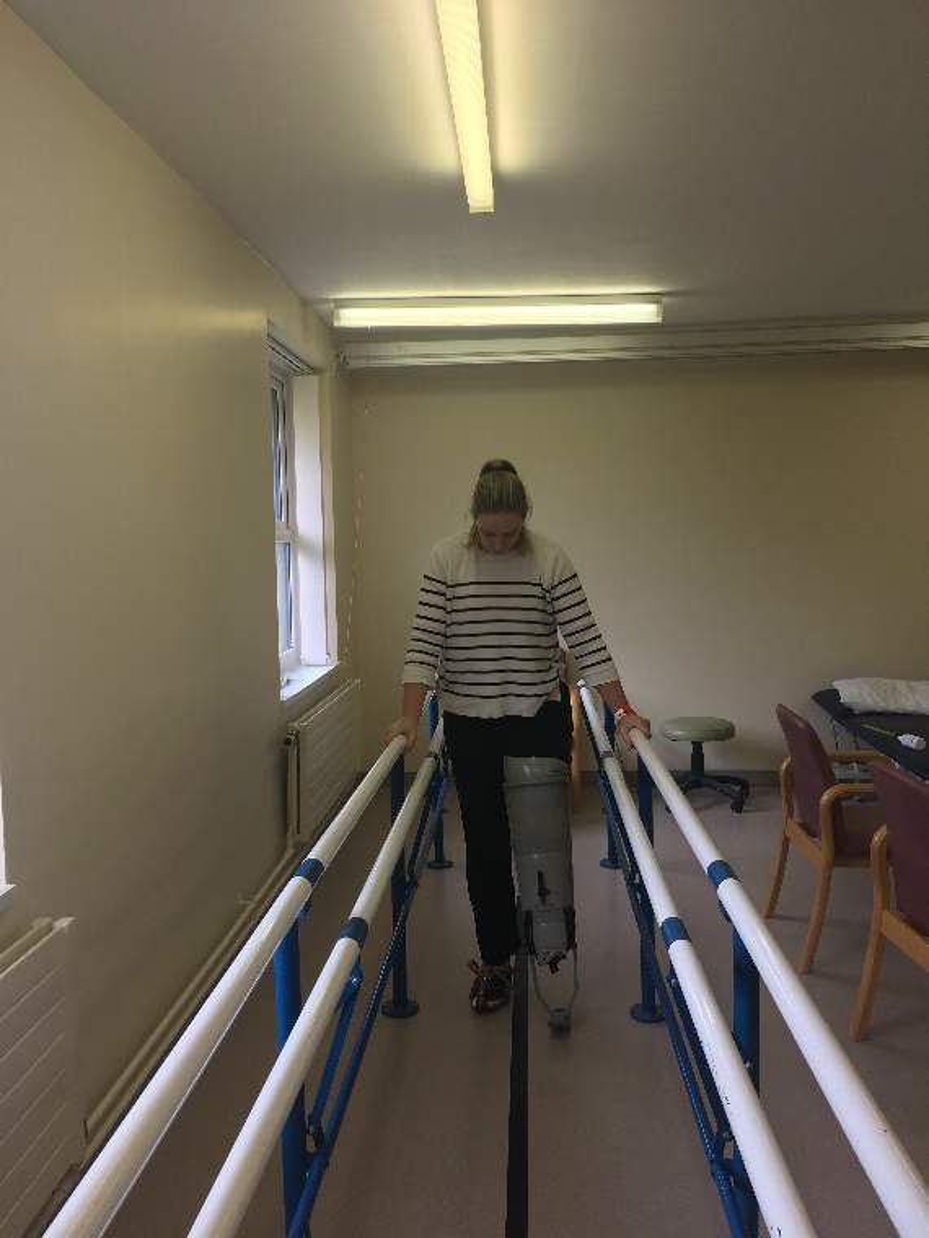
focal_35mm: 29
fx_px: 1038
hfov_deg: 48.2
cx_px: 464
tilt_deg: -3.1
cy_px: 619
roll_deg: +1.8
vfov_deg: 61.7
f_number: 2.2
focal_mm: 4.15
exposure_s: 1/50
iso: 32
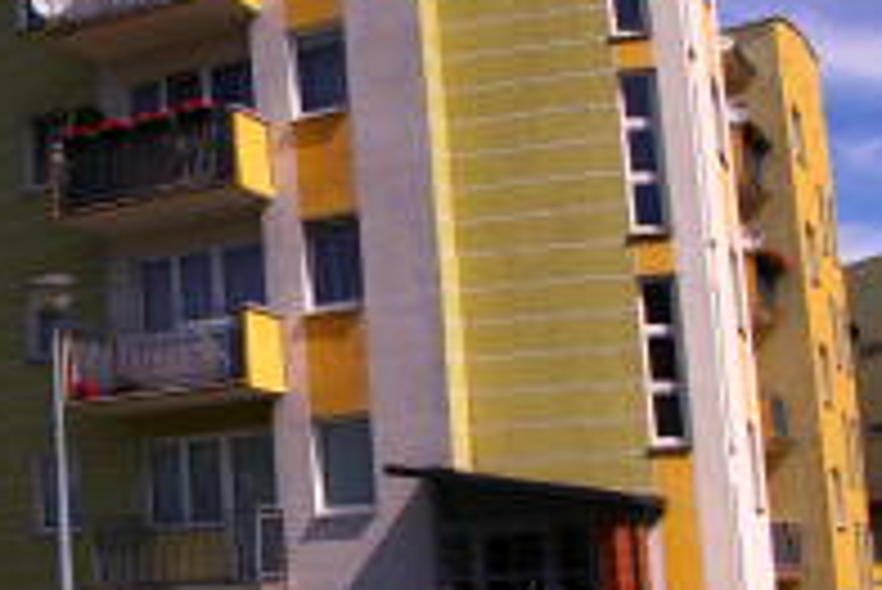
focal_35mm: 62
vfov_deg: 21.9
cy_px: 318
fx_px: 1520
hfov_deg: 29.9
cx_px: -22
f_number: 11
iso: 200
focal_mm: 18
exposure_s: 1/250
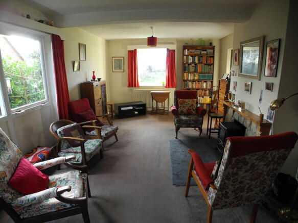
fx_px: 241
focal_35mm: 28
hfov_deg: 63.5
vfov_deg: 49.7
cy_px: 112
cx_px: 149
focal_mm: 6
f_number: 2.8
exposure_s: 1/30
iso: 197
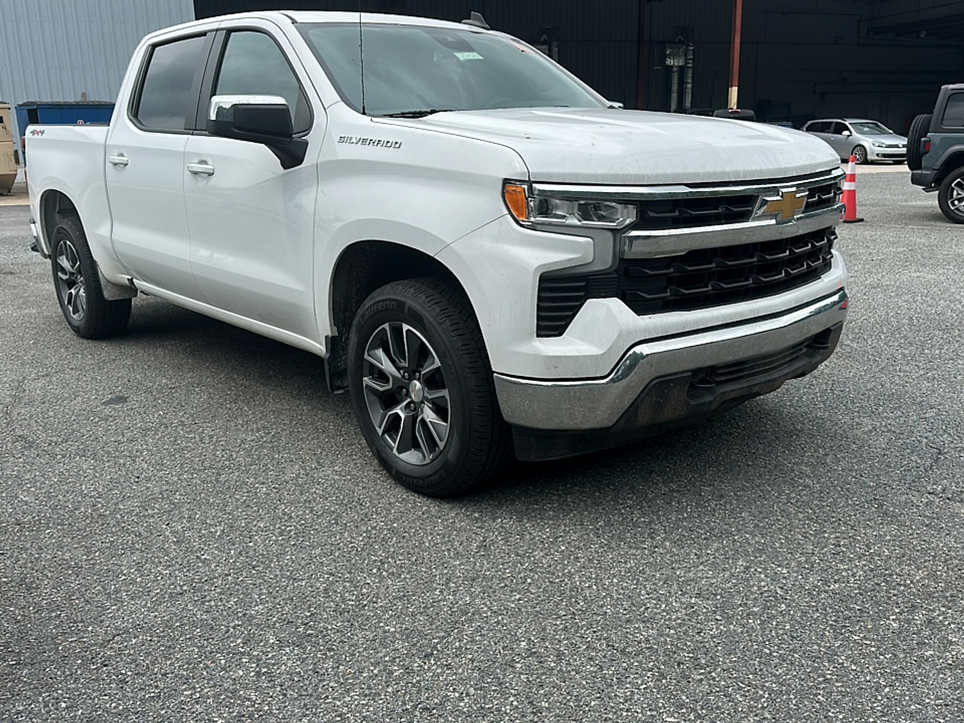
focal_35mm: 25
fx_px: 696
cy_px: 362
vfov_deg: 54.9
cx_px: 482
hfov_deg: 69.4
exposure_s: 1/3077
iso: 80
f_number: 1.78
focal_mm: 6.86
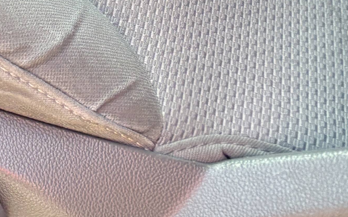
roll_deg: +1.5
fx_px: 1119
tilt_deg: -38.9
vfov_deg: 10.6
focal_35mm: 118
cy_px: -137
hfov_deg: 14.9
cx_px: -314
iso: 40
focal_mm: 5.96
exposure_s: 1/242
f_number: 1.6
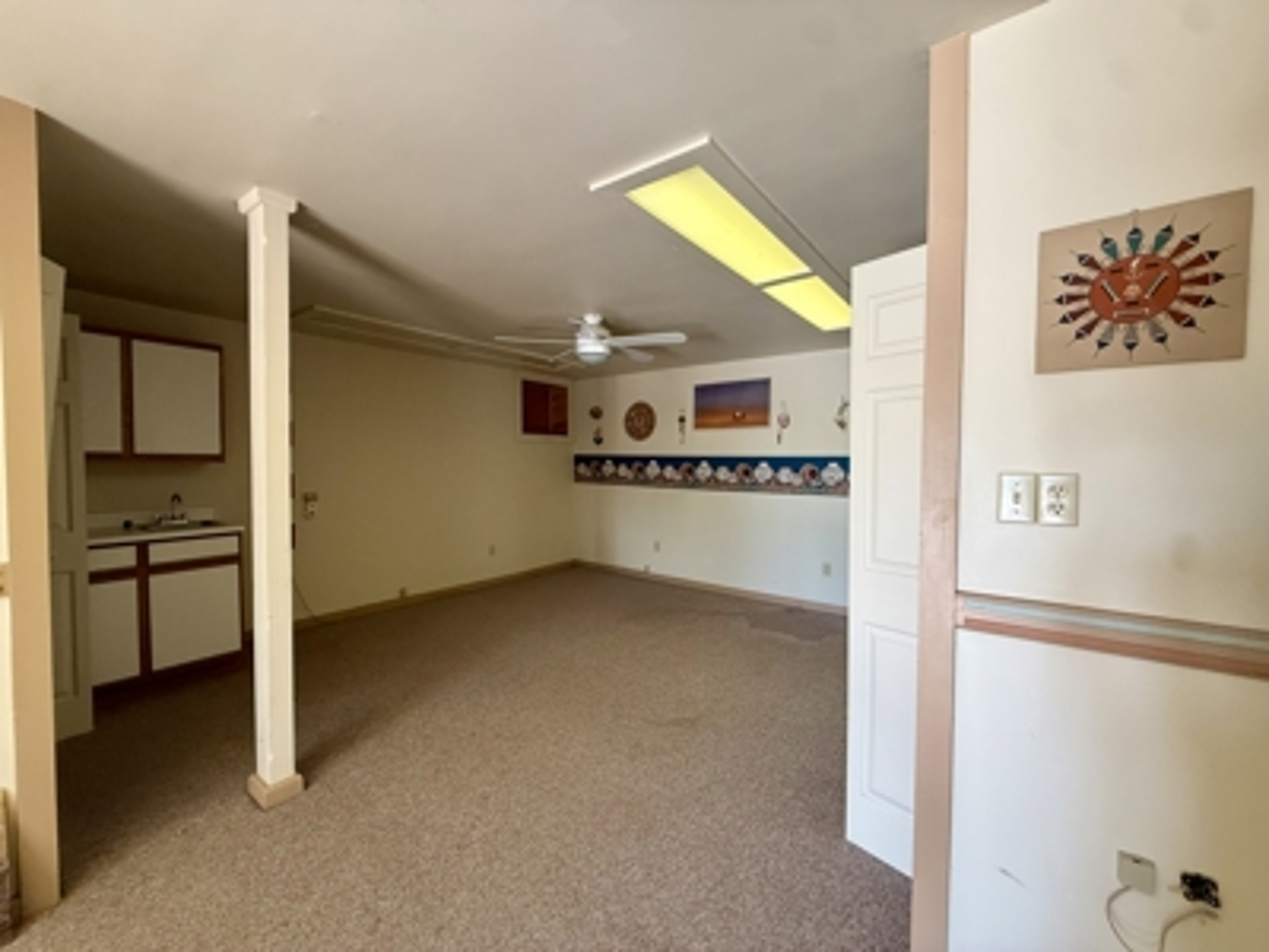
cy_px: 476
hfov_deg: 102.1
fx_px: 513
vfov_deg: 85.7
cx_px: 634
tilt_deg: -1.4
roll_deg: +0.3
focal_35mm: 14
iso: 250
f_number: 2.2
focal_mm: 2.22
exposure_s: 1/60
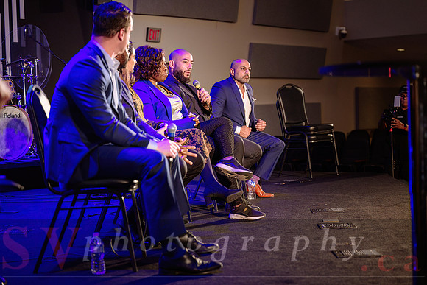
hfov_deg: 28.8
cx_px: 214
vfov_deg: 19.5
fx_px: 830
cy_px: 142
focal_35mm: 70
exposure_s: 1/125
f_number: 2.8
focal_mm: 70
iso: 1250
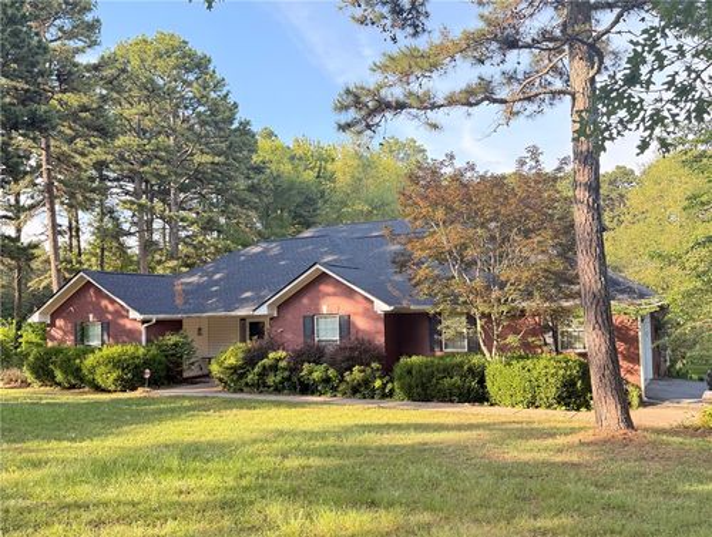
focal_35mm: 24
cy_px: 268
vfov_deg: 57.0
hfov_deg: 71.5
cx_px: 356
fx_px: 495
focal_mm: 6.76
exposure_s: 1/407
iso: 100
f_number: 1.78
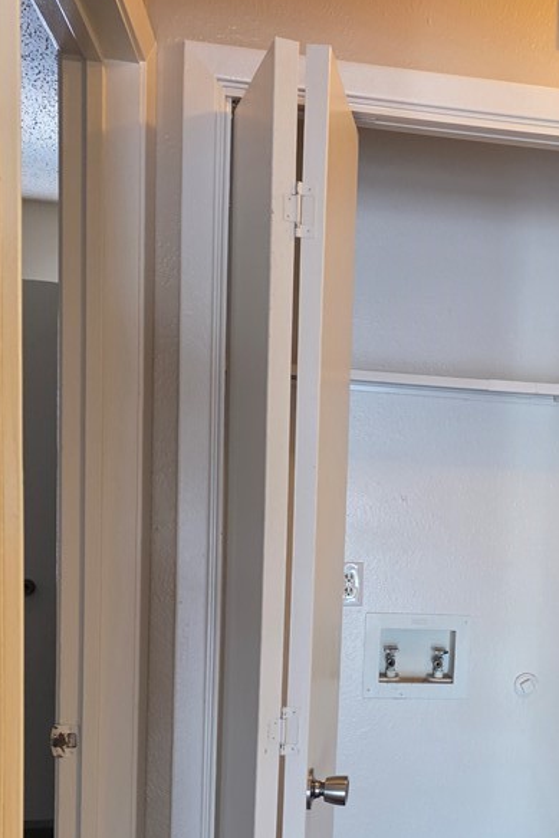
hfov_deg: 31.0
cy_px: 579
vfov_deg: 45.5
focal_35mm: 42
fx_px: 978
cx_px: 458
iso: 1000
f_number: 1.7
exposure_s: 1/120
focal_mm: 6.3
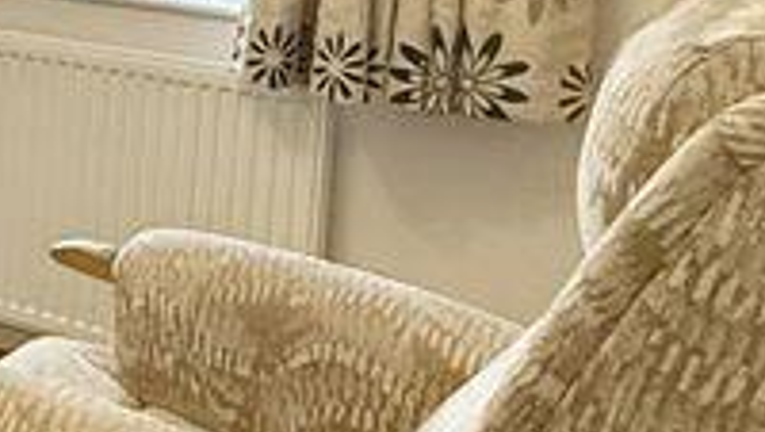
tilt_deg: -2.3
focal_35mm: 78
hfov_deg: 19.9
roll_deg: -1.5
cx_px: -612
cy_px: -149
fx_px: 1584
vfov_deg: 14.8
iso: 640
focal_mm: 2.22
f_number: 2.2
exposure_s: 1/100
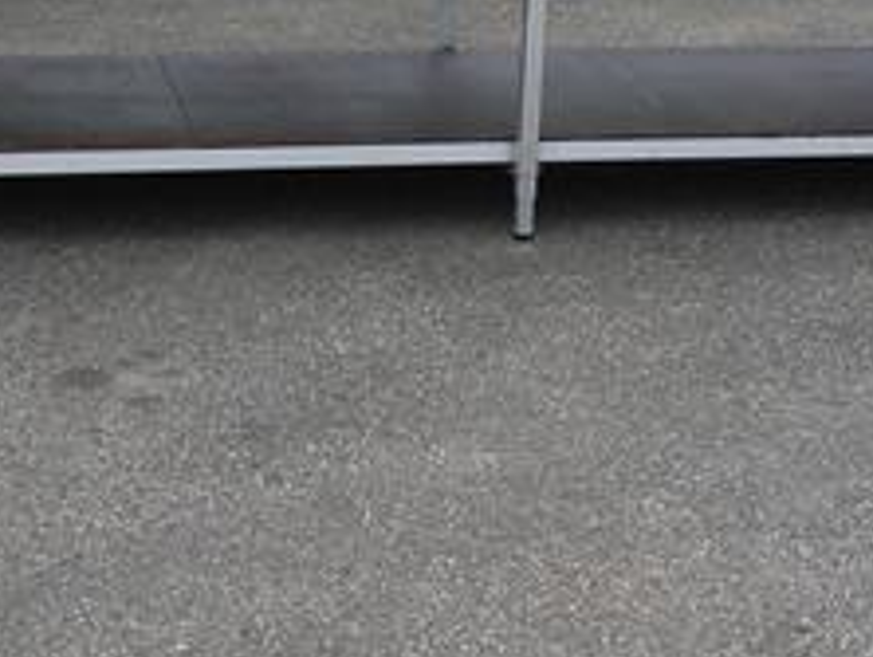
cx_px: 413
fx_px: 2474
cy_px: 55
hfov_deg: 20.0
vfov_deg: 14.9
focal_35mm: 98
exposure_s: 1/250
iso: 100
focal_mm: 17
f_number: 6.3
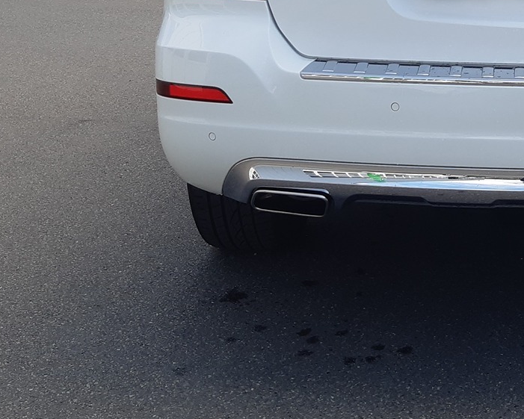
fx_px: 1132
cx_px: 491
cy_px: -16
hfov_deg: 25.1
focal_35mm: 73
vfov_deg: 20.2
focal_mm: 3.92
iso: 40
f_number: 1.7
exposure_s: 1/629
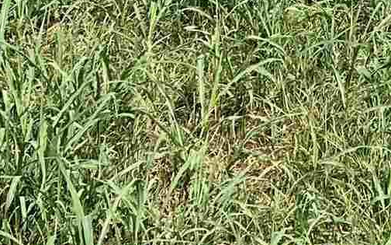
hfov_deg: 11.5
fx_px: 1790
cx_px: 705
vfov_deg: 7.4
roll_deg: +2.4
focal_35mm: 168
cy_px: -317
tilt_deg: -9.8
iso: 50
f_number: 1.5
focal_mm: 5.7
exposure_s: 1/3831
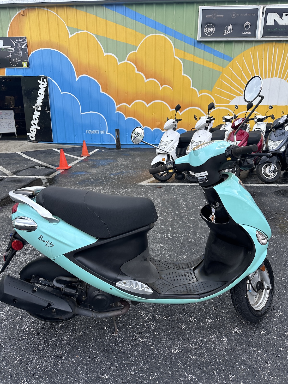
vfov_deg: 71.6
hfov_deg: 56.8
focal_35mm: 24
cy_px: 192
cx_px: 144
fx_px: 266
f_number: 1.78
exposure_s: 1/650
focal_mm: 6.86
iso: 80
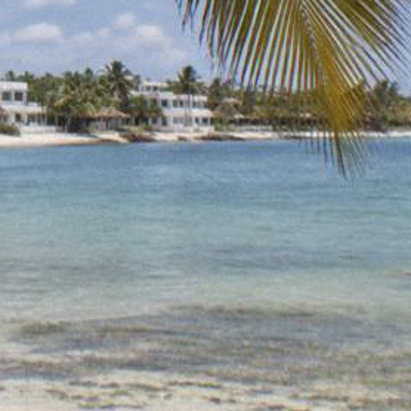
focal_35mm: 321
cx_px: 132
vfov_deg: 5.5
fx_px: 4312
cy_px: 291
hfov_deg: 5.5
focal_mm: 105
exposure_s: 1/400
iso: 160
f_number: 9
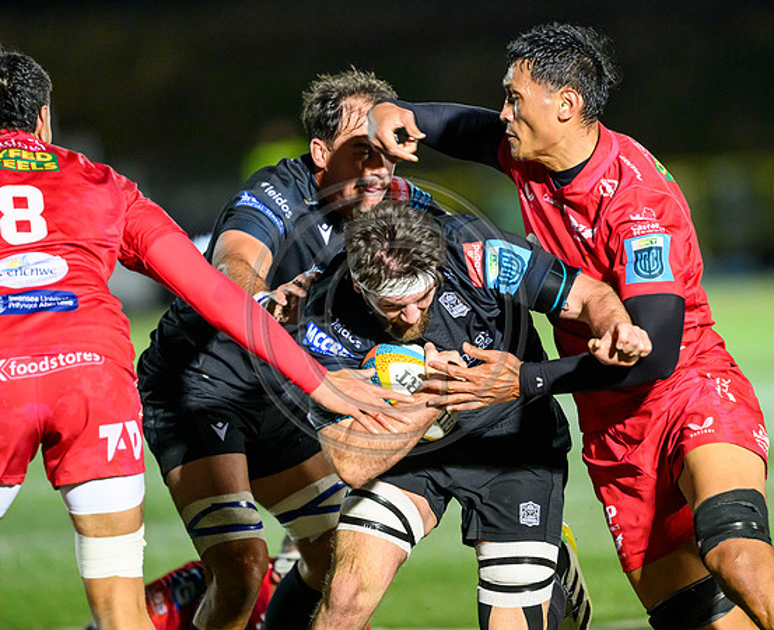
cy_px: 294
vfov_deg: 3.2
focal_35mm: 490
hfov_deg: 3.9
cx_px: 503
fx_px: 11310
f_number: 2.8
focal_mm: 400
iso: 8000
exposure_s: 1/1000
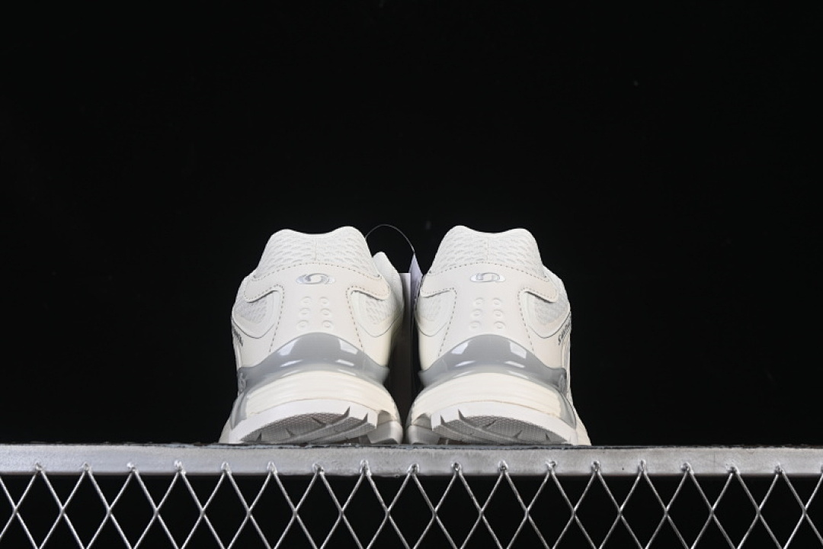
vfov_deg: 18.2
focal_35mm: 75
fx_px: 1714
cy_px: 274
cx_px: 412
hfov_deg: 27.0
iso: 160
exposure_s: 1/80
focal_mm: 50
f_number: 8
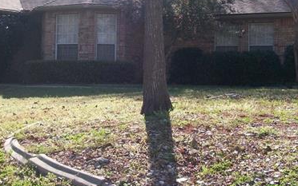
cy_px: 44
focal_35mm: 82
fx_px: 666
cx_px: 95
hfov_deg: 25.1
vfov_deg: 15.9
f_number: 3
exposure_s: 1/500
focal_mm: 7.6
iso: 80
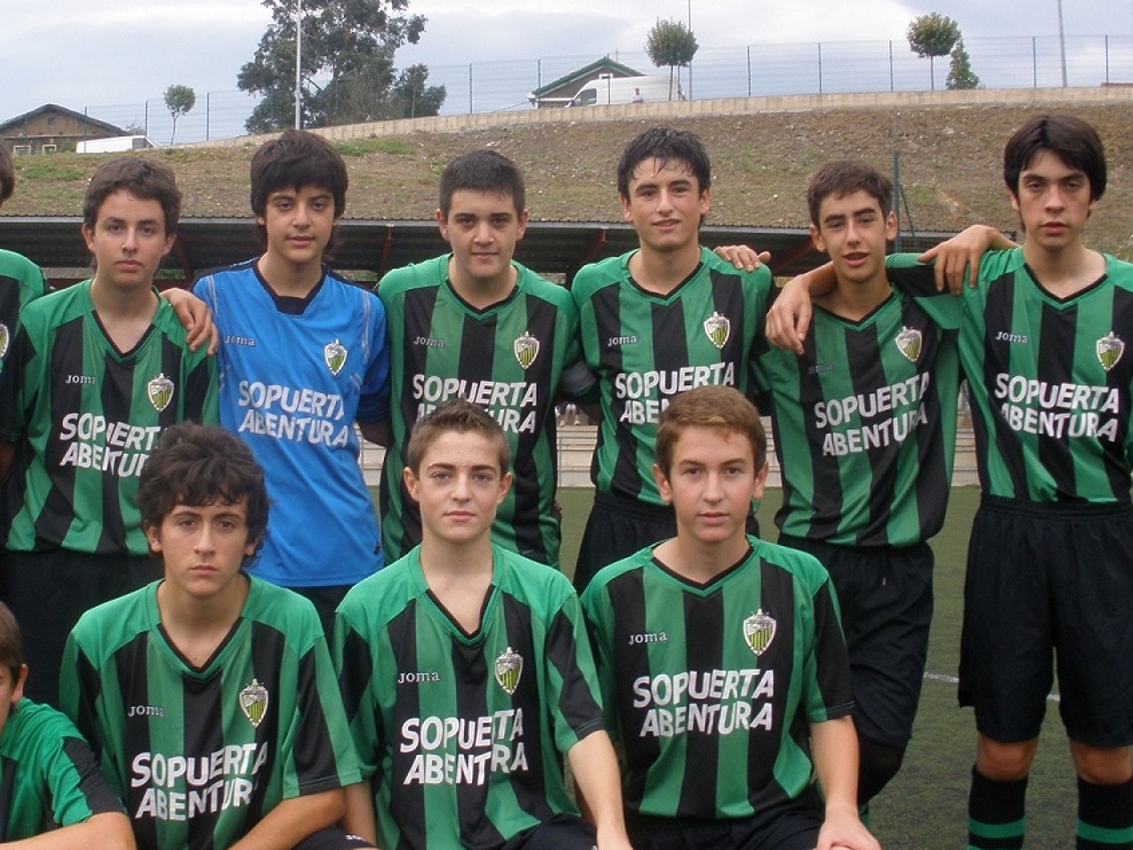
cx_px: 432
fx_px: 1669
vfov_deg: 28.5
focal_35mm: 51
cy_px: 377
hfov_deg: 37.3
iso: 80
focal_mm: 6.3
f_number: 3.5
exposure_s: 1/80
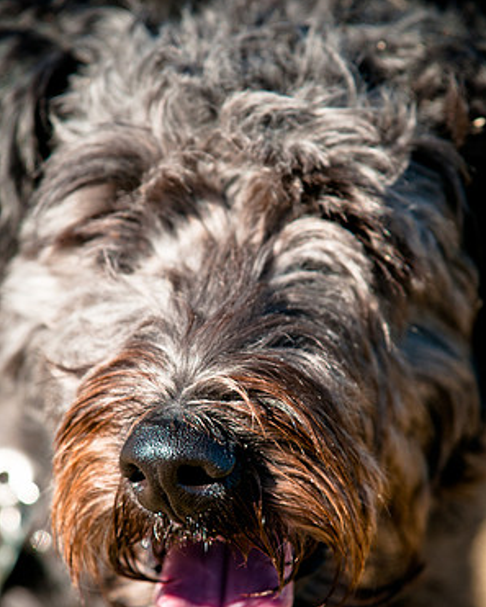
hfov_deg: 4.5
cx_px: 243
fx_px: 6129
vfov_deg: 5.7
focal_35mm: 341
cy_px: 363
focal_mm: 200
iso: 200
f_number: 5.6
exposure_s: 1/640
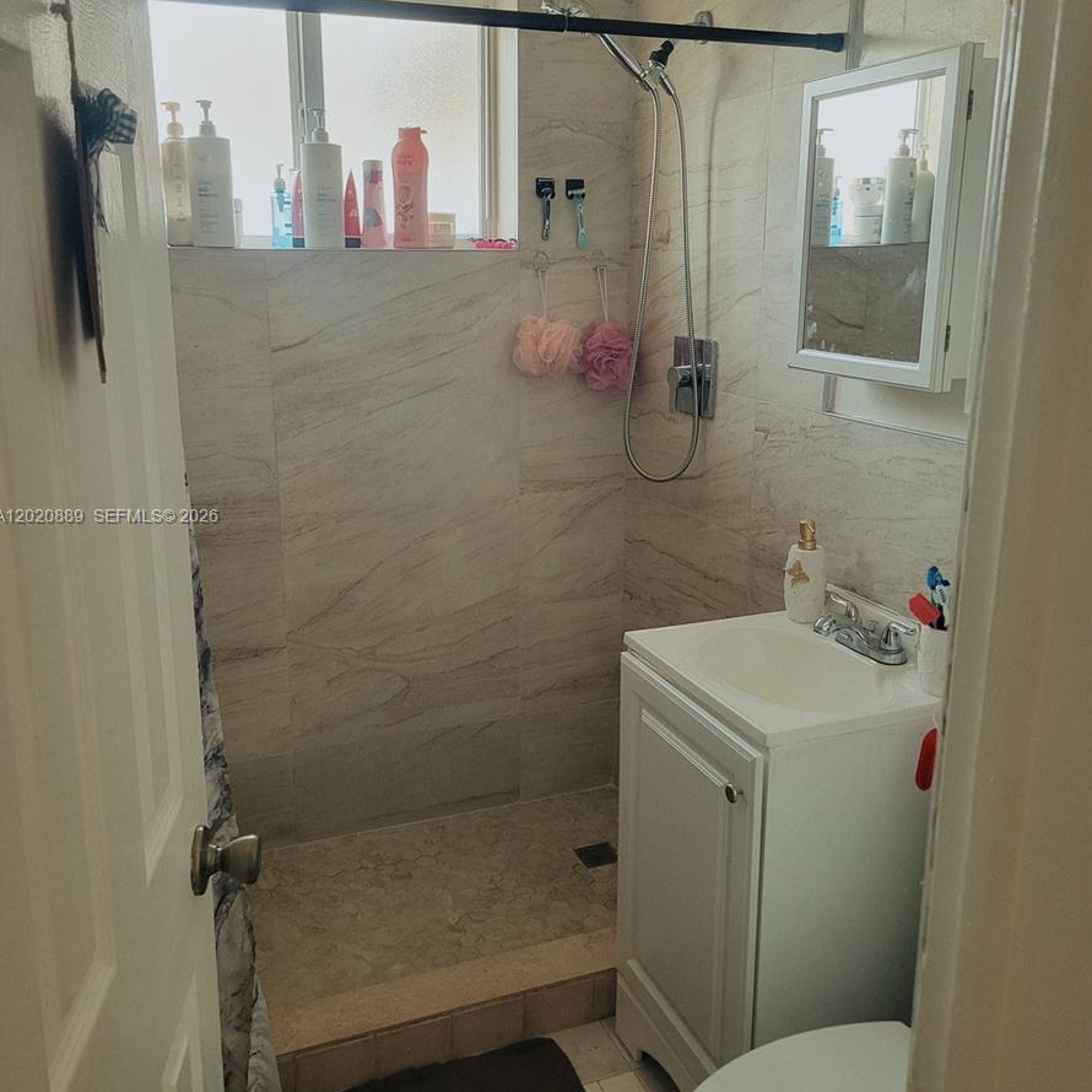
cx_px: 544
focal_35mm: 31
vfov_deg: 52.5
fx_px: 1106
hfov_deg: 52.5
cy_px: 518
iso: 250
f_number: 1.8
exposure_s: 1/120
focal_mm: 5.4
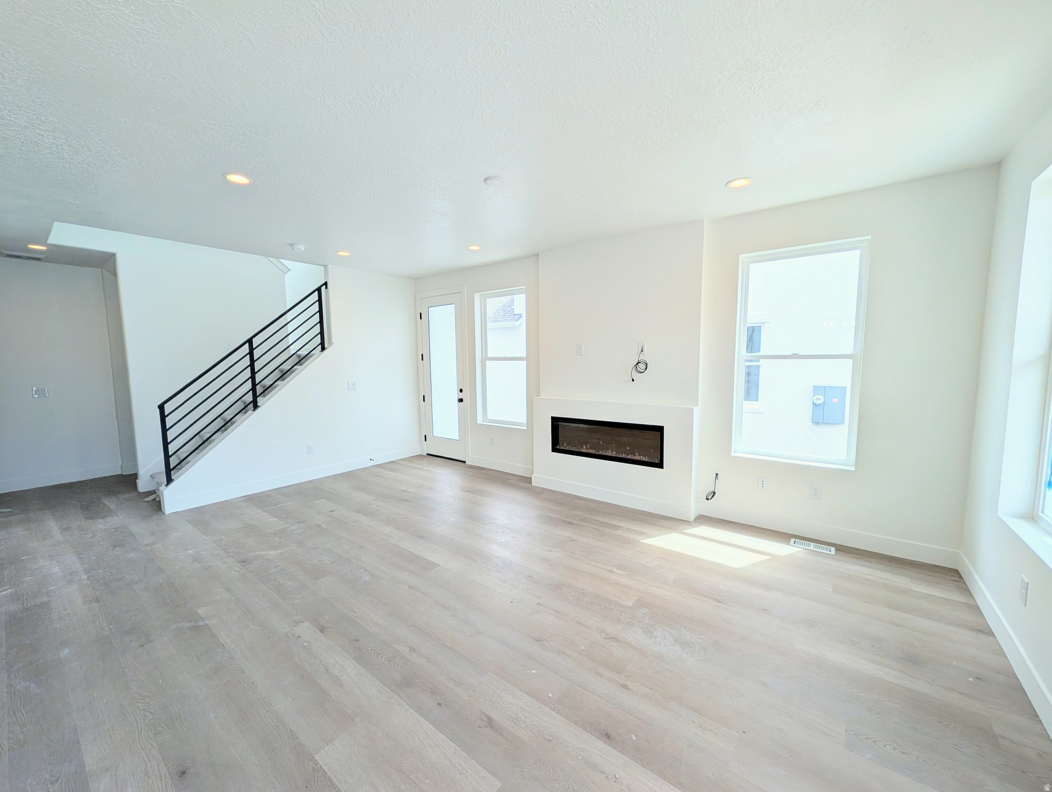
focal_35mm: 12
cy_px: 396
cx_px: 526
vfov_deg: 94.6
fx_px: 365
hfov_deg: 110.5
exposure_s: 1/791
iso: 62
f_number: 1.7
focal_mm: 2.02
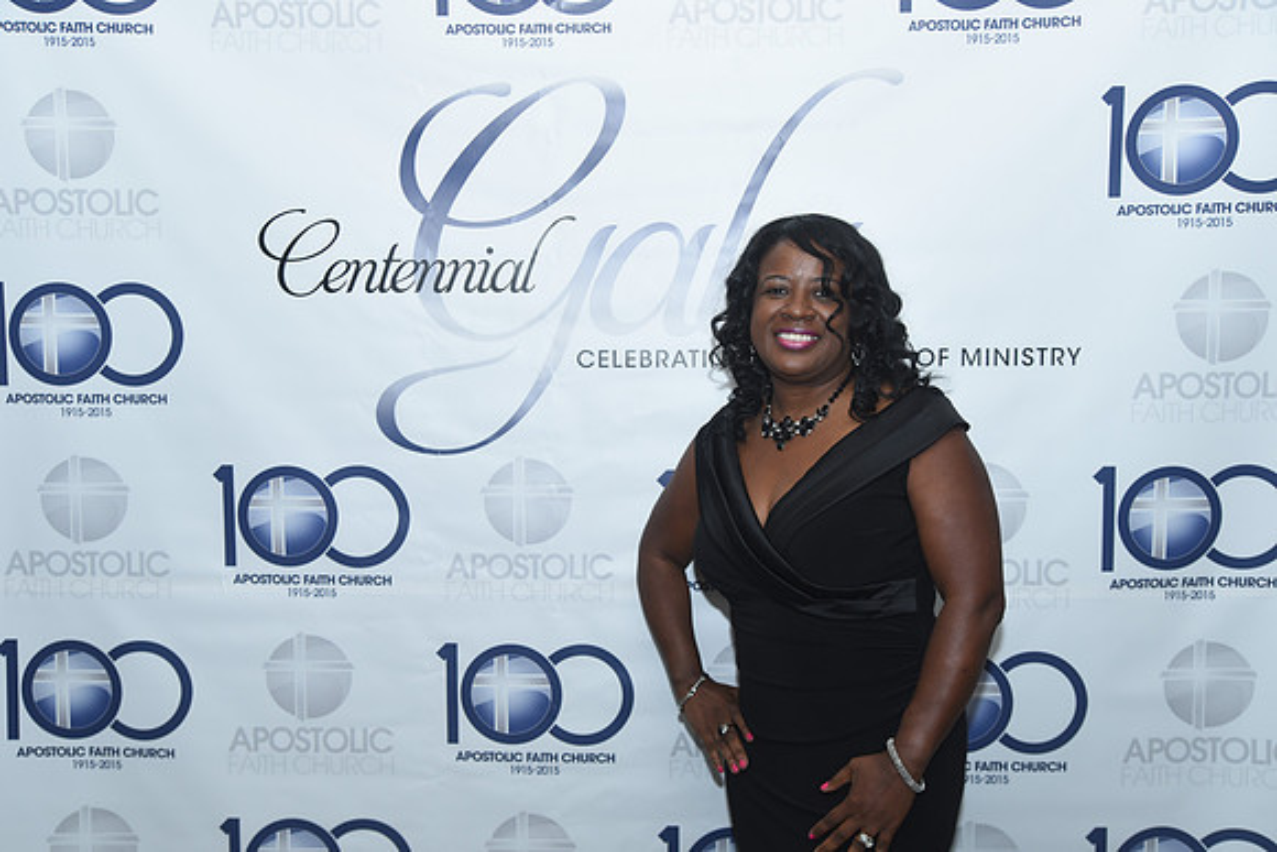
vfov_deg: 29.9
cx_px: 638
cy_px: 426
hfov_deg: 43.6
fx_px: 1597
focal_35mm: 45
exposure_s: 1/100
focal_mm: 45
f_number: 5
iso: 500
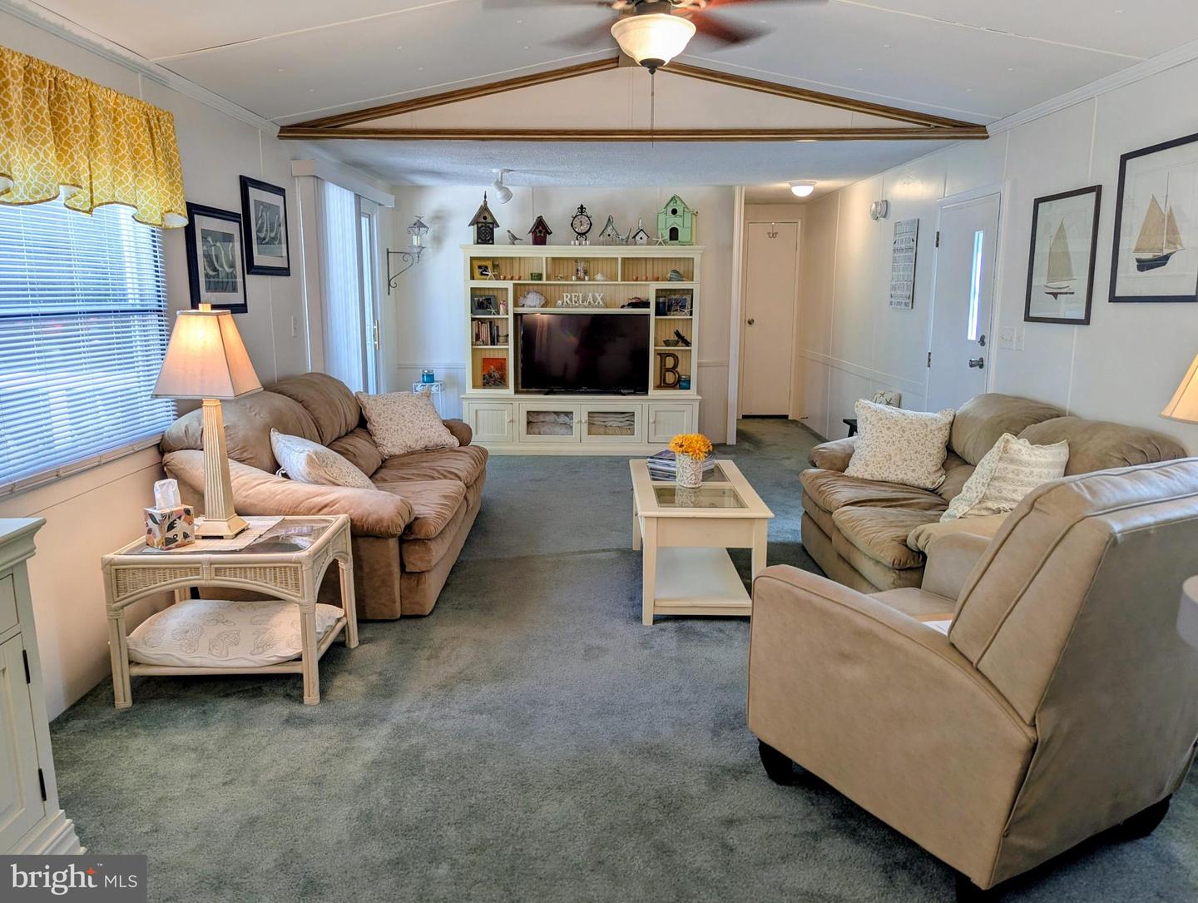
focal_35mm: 24
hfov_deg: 71.5
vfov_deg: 57.0
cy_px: 452
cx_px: 599
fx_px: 832
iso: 35
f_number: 1.85
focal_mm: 6.81
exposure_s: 1/40
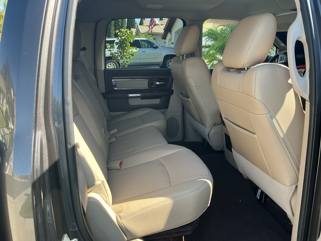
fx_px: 269
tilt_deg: -14.8
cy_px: 120
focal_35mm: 29
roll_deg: -1.4
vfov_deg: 48.2
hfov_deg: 61.7
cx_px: 160
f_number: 1.8
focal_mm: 3
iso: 25
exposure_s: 1/163
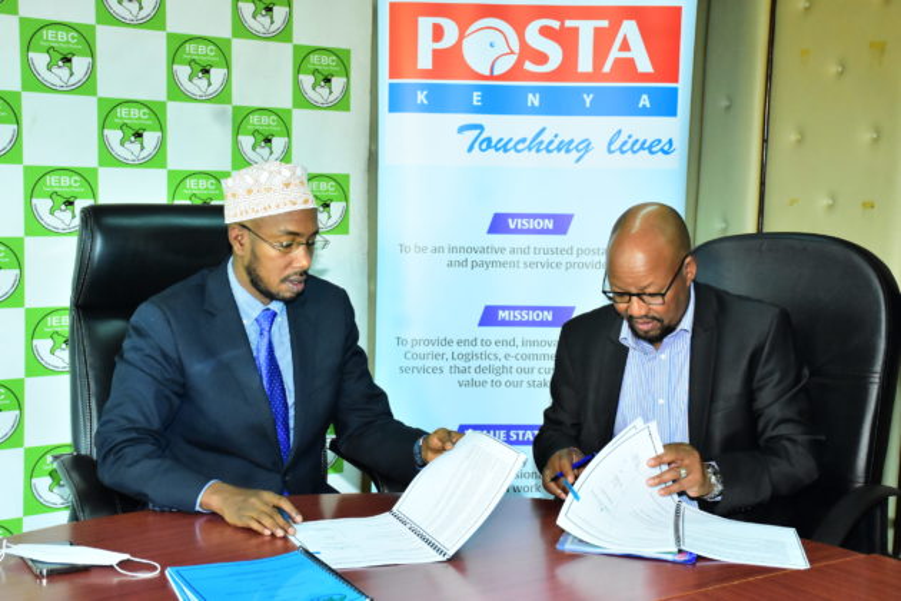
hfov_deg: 35.1
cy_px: 300
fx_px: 1426
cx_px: 450
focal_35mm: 57
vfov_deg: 23.8
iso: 4000
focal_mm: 38
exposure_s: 1/160
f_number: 5.6
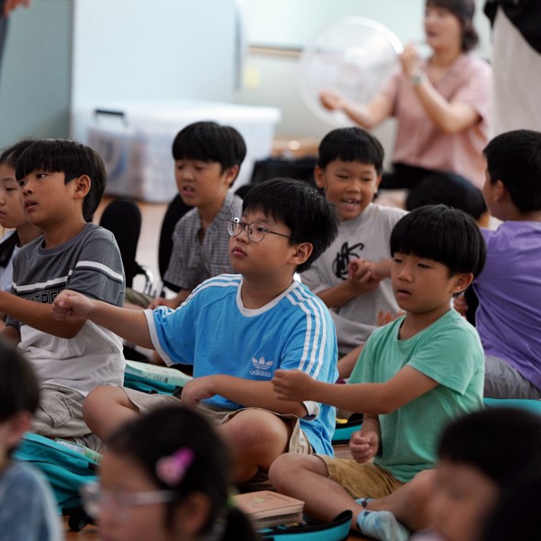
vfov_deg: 6.8
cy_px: 270
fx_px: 4527
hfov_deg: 6.8
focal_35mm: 256
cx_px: 180
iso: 1000
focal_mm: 200
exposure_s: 1/250
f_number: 4
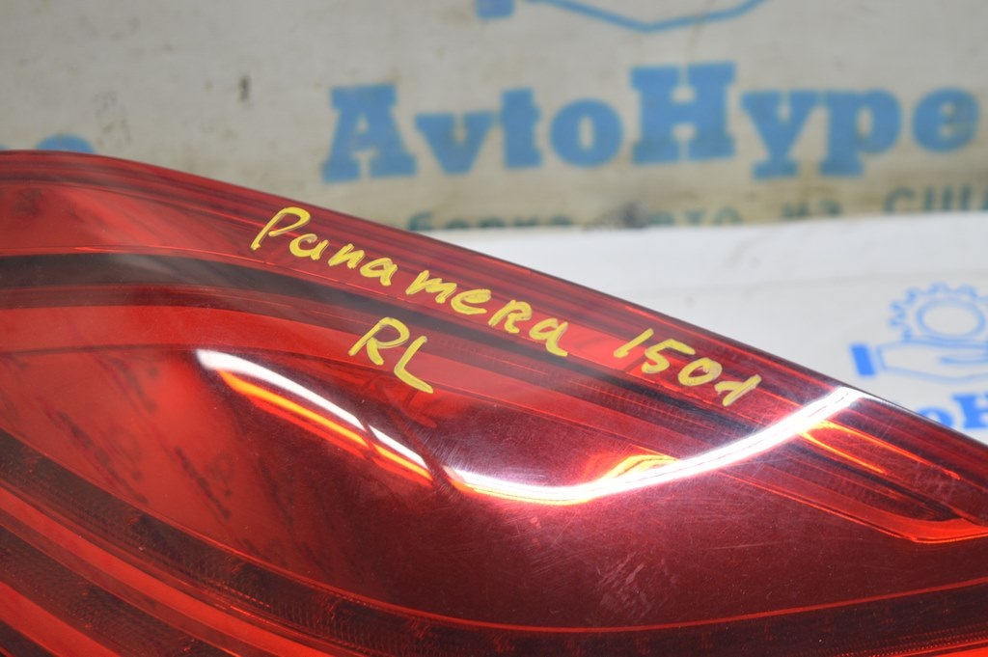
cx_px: 494
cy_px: 328
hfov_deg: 24.6
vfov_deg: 16.5
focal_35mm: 82
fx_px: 2262
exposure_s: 1/20
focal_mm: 55
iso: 400
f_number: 5.6
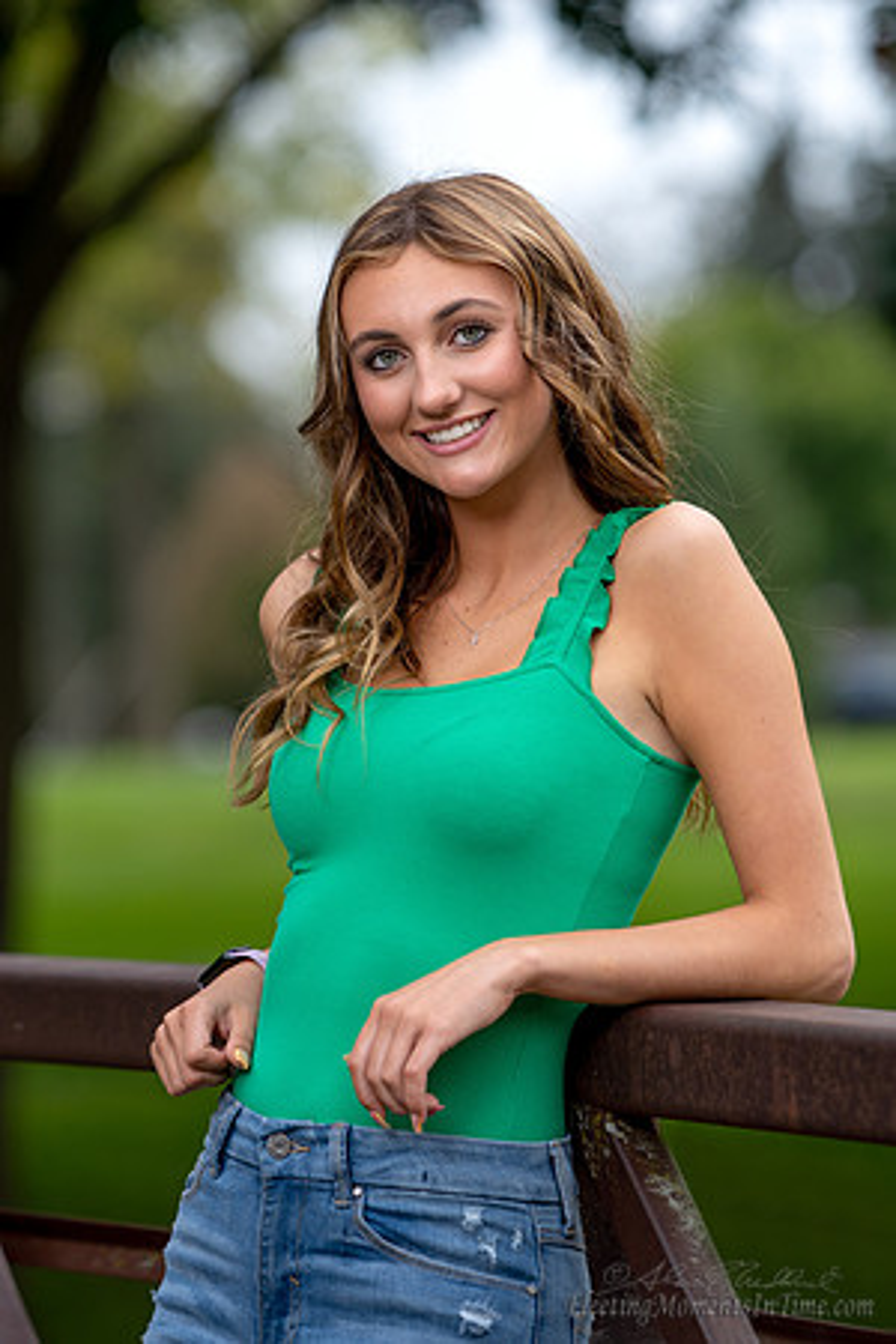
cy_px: 672
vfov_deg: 13.7
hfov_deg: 9.1
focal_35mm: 150
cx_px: 448
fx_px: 5600
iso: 160
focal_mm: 150
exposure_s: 1/250
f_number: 3.2
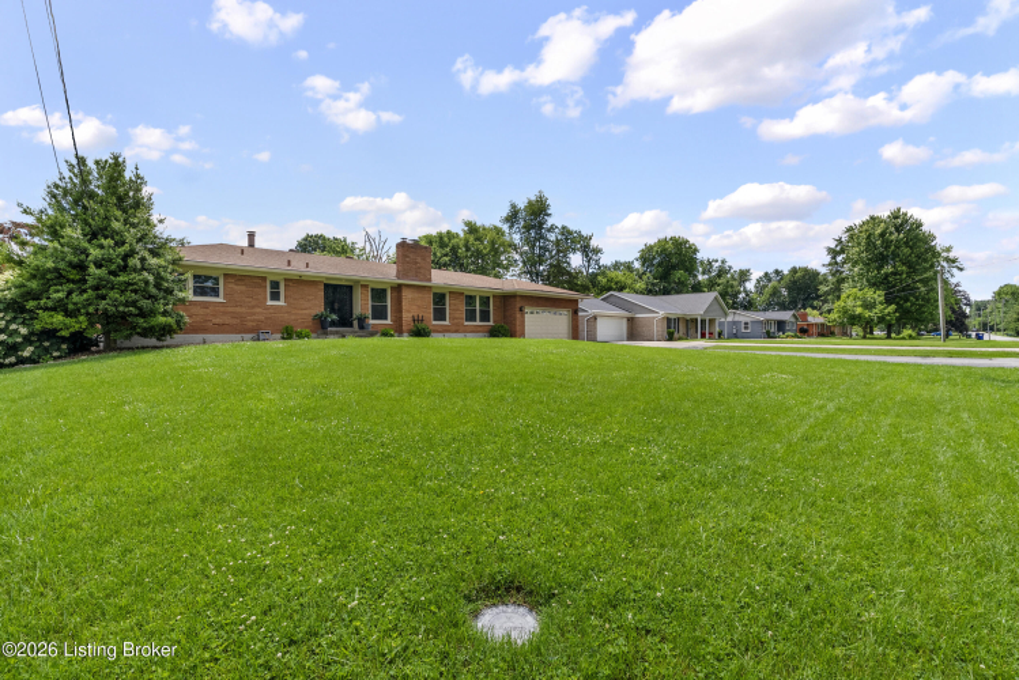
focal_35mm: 16
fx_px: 453
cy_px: 340
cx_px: 510
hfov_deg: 96.7
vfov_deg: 73.8
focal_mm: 16
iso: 400
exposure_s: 1/640
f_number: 11
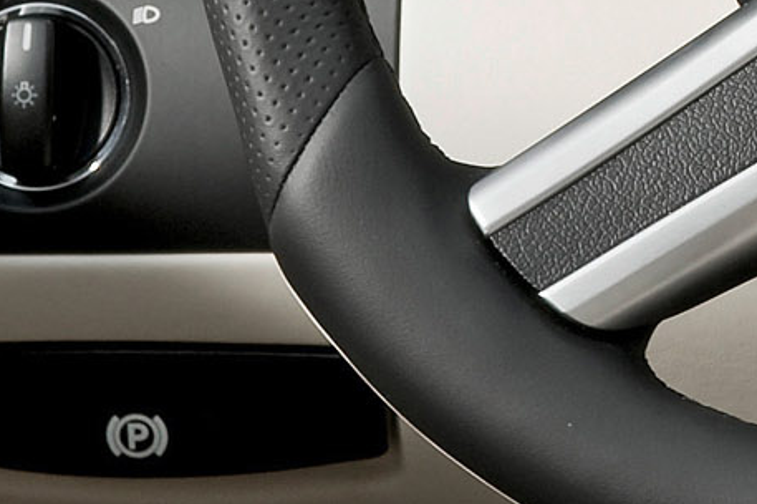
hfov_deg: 4.4
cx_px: 1499
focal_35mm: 460
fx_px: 9666
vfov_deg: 3.0
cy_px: -434
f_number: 18
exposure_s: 1/20
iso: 200
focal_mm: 70
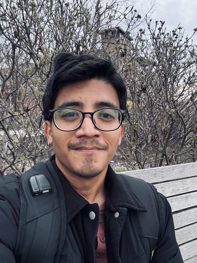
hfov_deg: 46.8
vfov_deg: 60.0
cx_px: 98
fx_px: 228
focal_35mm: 30
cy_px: 132
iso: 80
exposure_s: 1/79
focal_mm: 2.69
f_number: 1.9
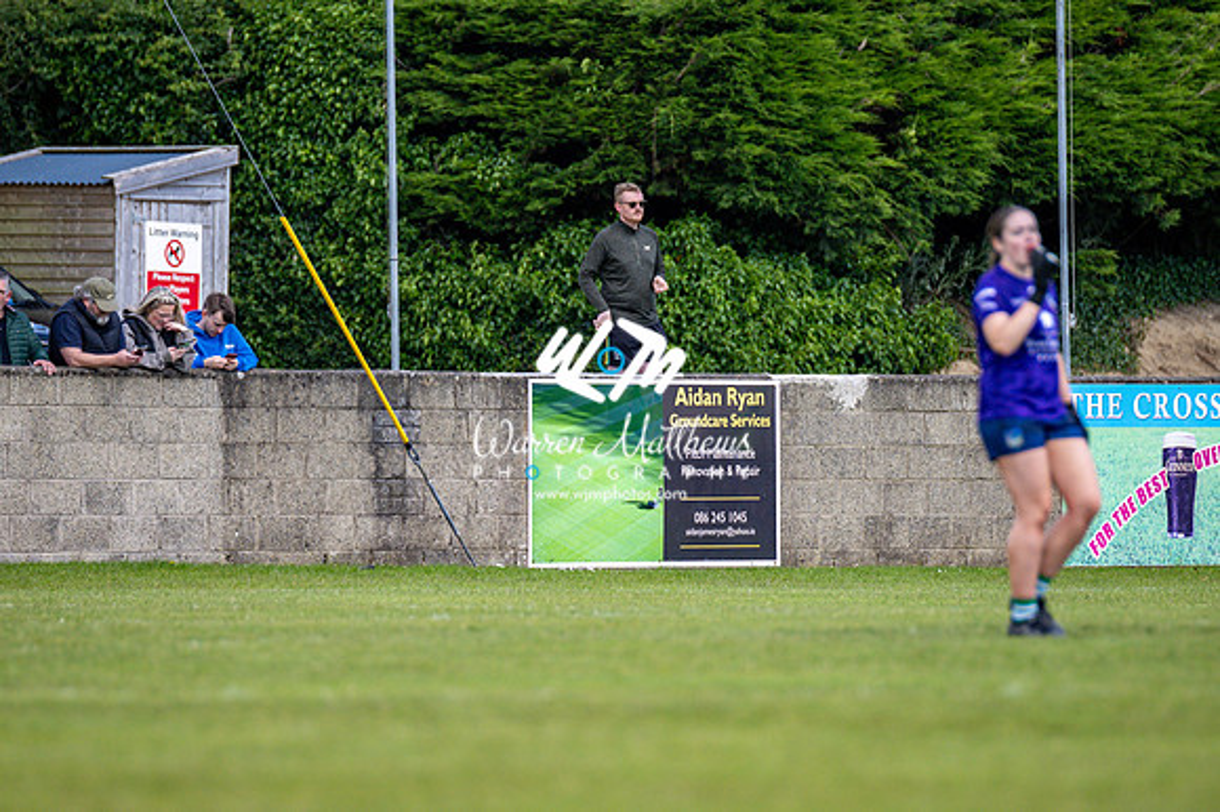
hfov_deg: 4.6
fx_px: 15241
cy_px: 406
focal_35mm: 450
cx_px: 610
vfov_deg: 3.1
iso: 360
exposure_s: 1/3200
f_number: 2.8
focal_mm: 300
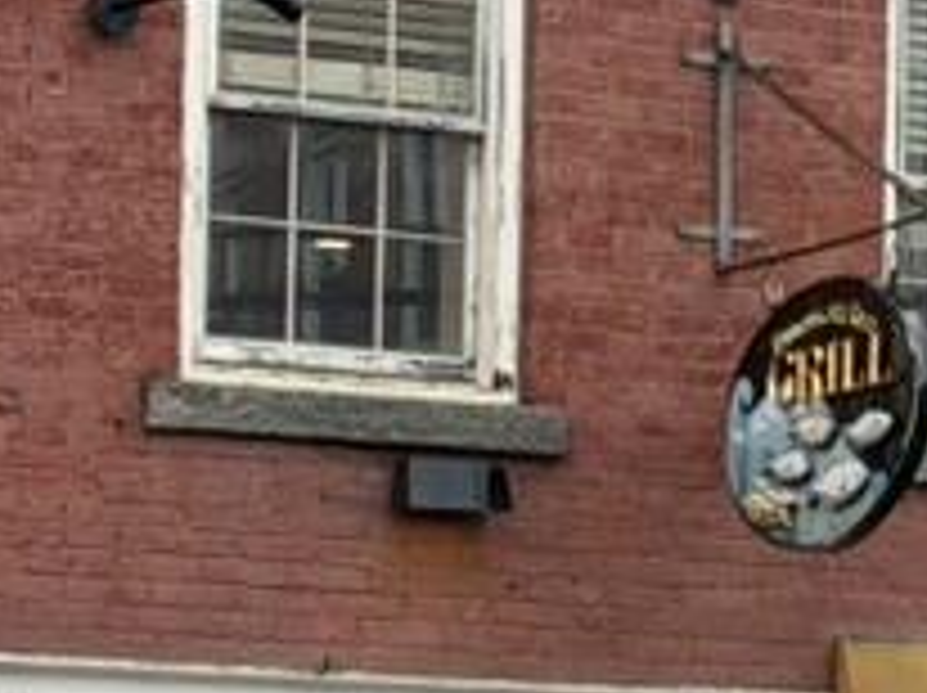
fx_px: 6393
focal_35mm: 239
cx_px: 1760
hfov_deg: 8.0
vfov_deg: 6.2
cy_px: 562
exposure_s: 1/487
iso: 100
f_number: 1.78
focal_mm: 6.76
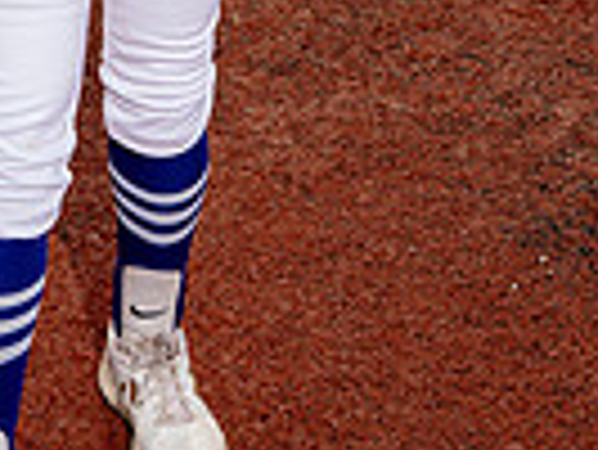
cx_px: 198
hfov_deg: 17.2
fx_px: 1971
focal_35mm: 114
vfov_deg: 11.3
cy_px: -549
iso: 80
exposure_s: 1/200
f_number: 8
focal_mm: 35
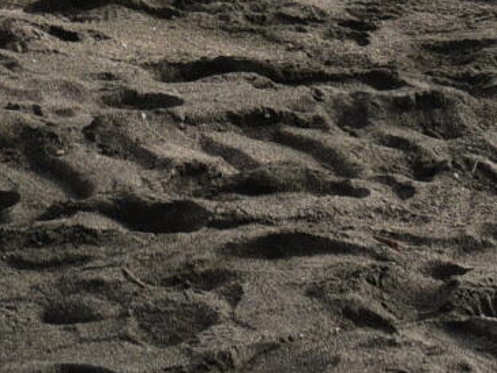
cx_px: -244
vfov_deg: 5.8
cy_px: -672
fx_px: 3490
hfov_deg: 8.0
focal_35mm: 243
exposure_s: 1/800
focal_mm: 36
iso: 100
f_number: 5
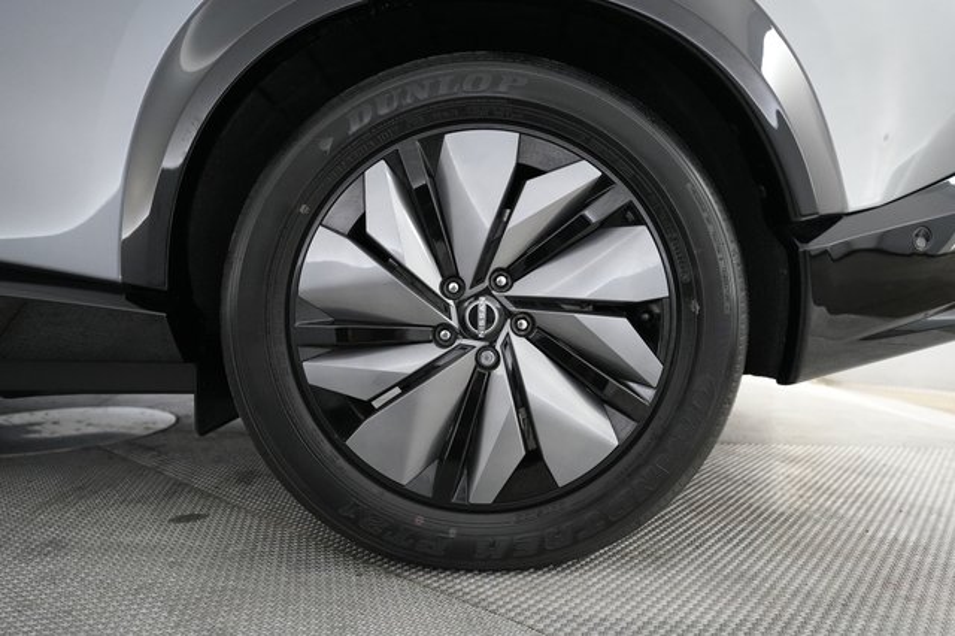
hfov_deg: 73.8
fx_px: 636
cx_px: 478
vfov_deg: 53.1
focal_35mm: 24
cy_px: 318
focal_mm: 24
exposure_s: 1/160
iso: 4000
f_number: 2.8
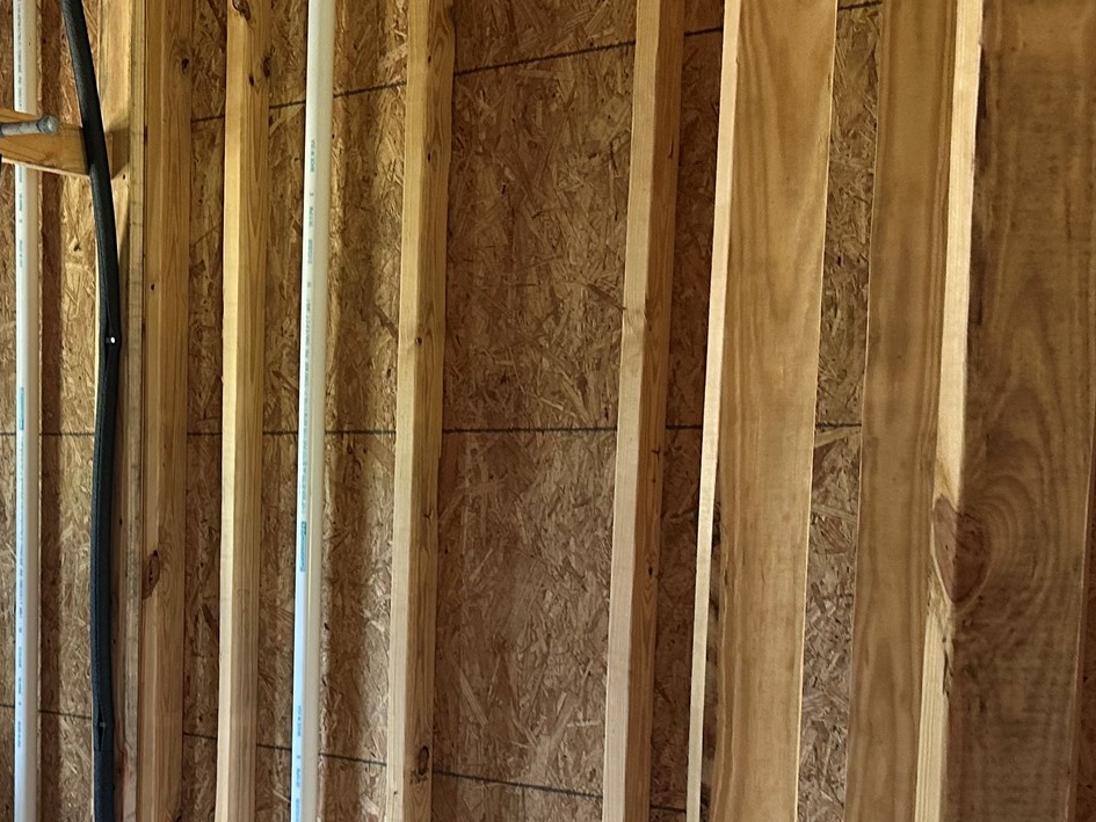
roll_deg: -1.4
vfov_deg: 27.7
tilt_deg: -3.4
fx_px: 1647
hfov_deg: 35.4
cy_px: 606
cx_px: 183
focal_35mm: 52
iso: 400
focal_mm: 6.86
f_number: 1.78
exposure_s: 1/60
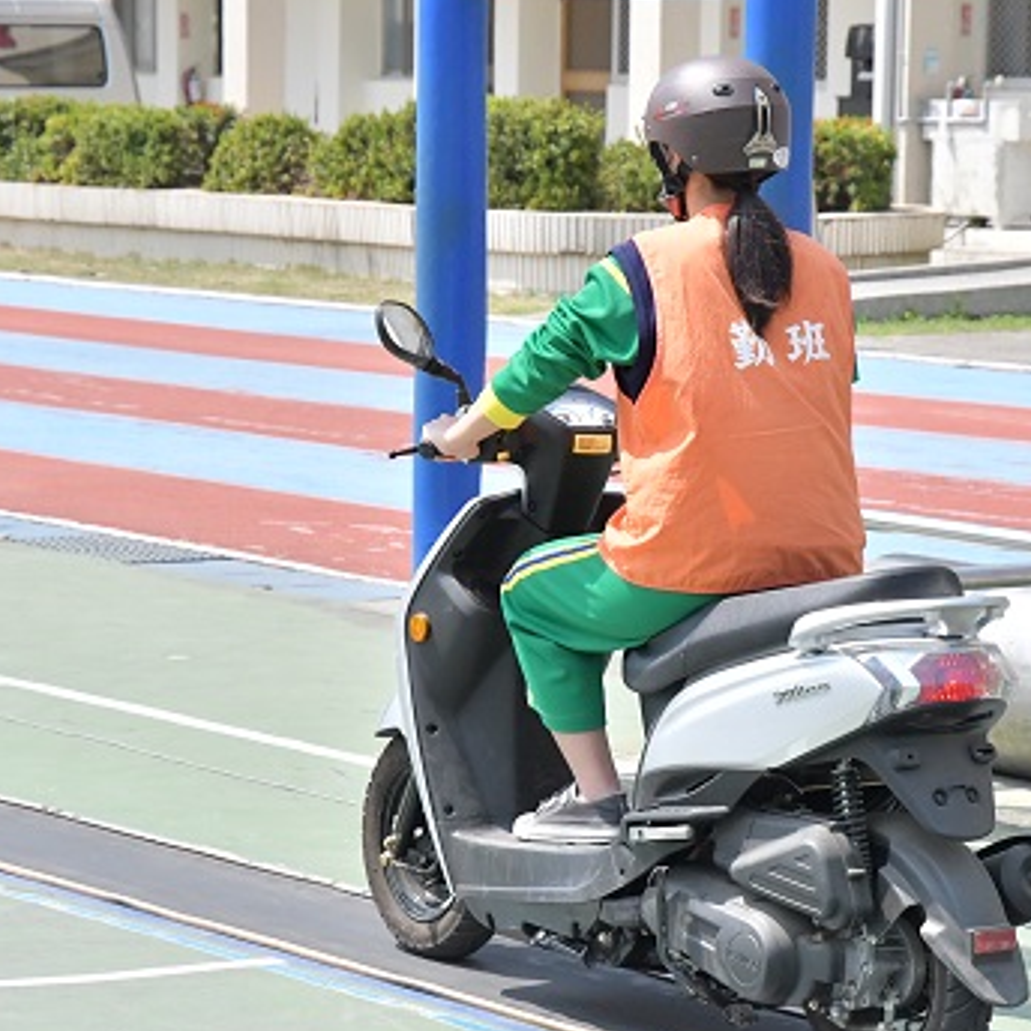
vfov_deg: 12.7
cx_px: 548
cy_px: 521
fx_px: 4650
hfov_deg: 12.7
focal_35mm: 138
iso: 3200
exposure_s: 1/8000
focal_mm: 62
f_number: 7.1
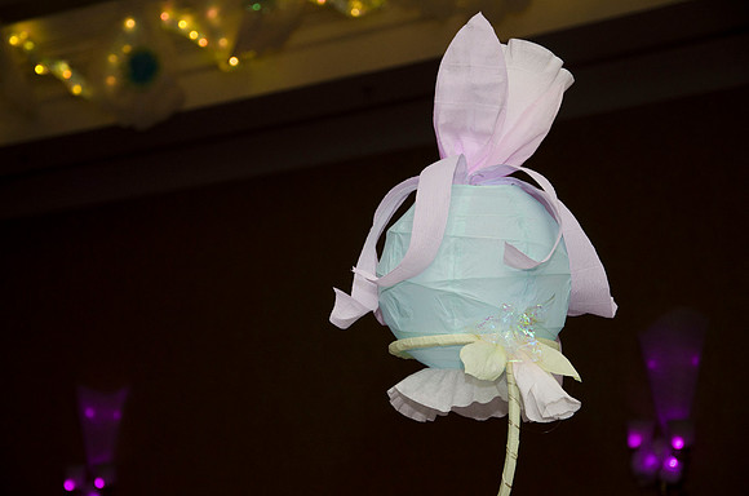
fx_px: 2180
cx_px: 374
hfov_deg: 19.5
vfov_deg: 13.0
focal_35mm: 105
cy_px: 248
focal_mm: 70
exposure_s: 1/40
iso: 400
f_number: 5.6
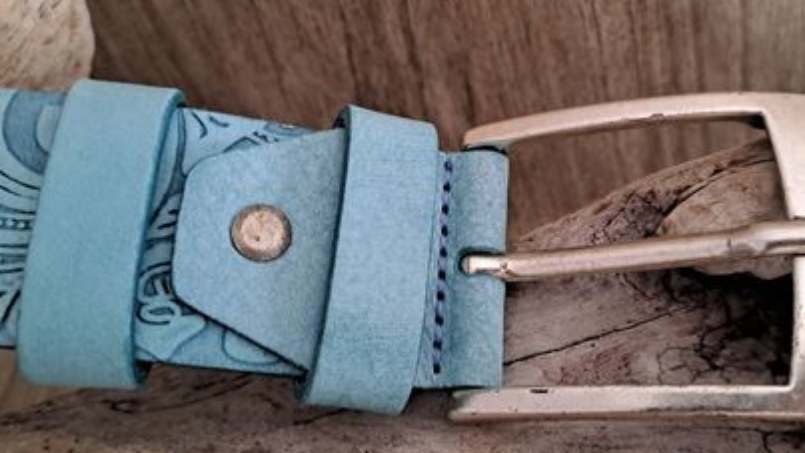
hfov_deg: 55.0
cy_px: 194
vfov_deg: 32.8
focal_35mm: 36
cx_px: 474
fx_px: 769
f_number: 1.8
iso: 400
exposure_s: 1/25
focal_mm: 4.65
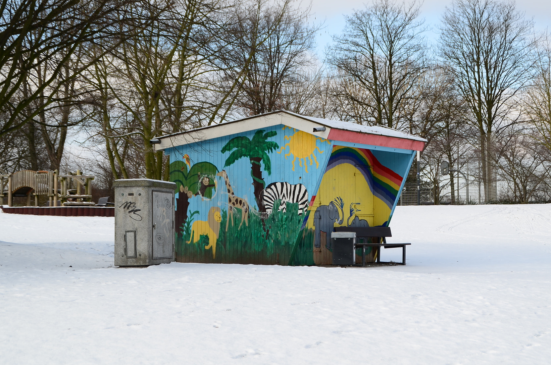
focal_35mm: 65
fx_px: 987
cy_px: 157
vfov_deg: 20.9
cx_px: 324
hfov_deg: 31.1
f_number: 6.3
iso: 100
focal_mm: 35
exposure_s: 1/320
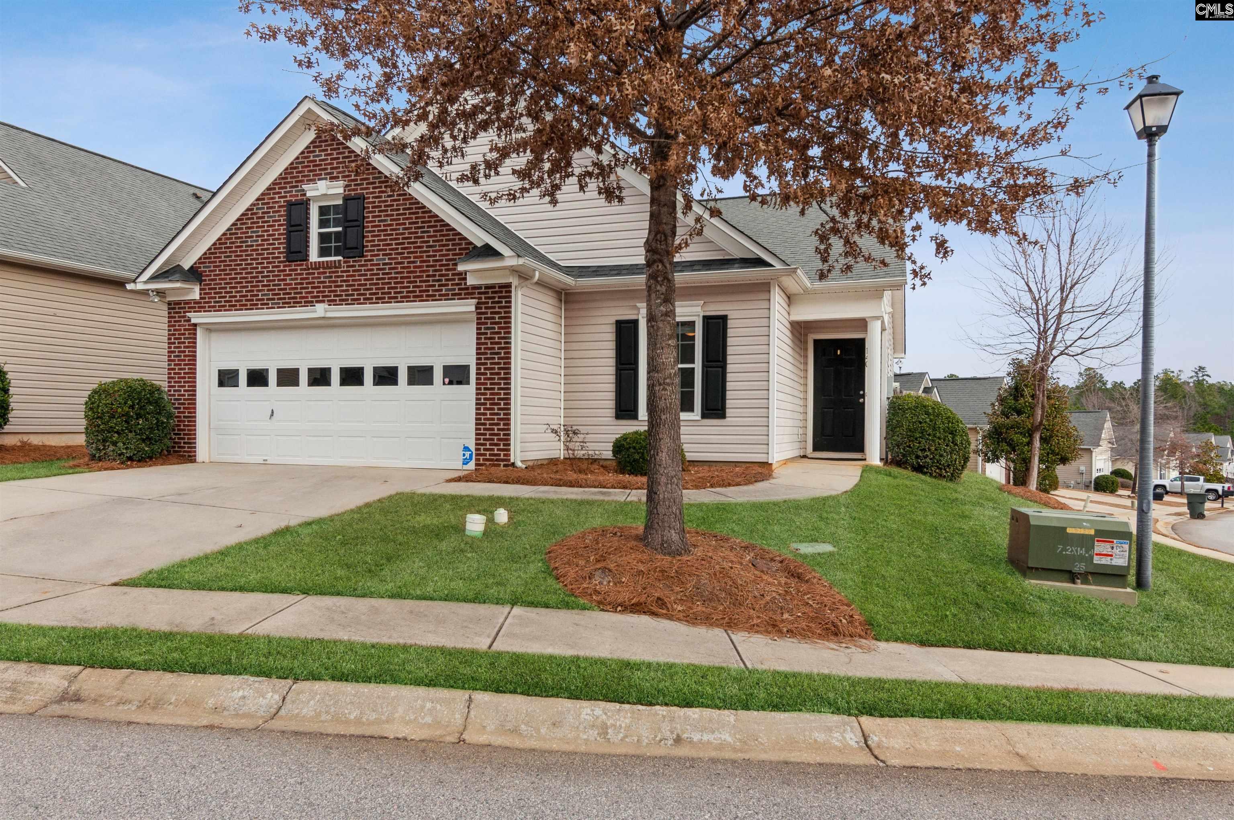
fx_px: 770
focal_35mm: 22
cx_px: 617
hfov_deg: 77.4
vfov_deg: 56.0
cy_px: 410
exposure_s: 1/320
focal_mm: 15
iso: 200
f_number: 8
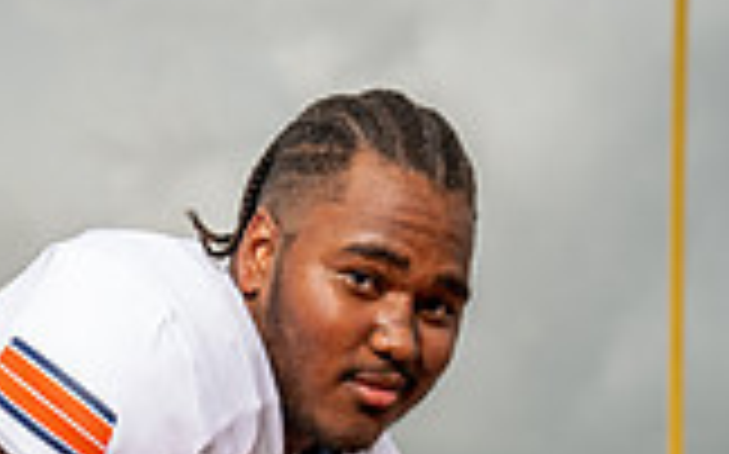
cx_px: 76
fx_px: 2422
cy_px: 975
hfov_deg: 16.9
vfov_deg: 9.8
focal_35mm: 122
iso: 100
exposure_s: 1/250
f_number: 5.6
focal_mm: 43
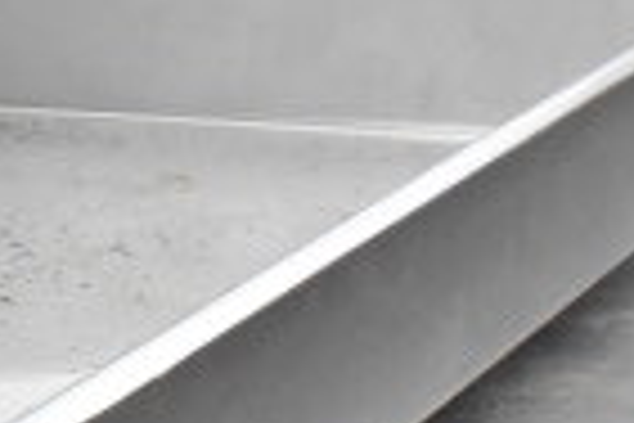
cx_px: -612
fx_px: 2976
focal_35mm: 169
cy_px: 290
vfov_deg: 8.1
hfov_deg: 11.1
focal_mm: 26
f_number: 16
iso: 6400
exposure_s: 1/1000
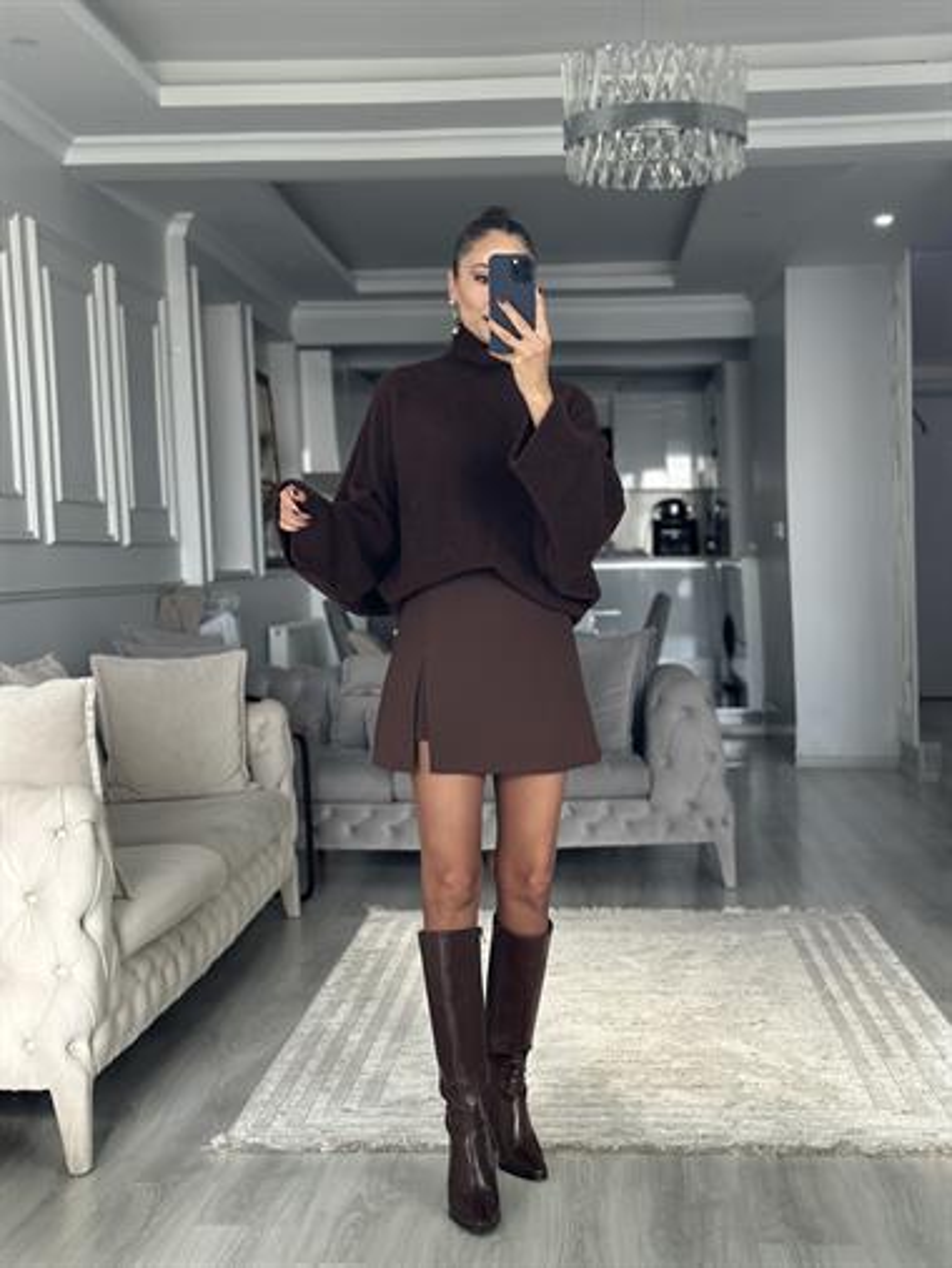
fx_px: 1759
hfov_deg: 30.3
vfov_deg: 39.6
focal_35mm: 48
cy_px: 634
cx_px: 476
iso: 160
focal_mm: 6.86
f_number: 1.78
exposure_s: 1/60
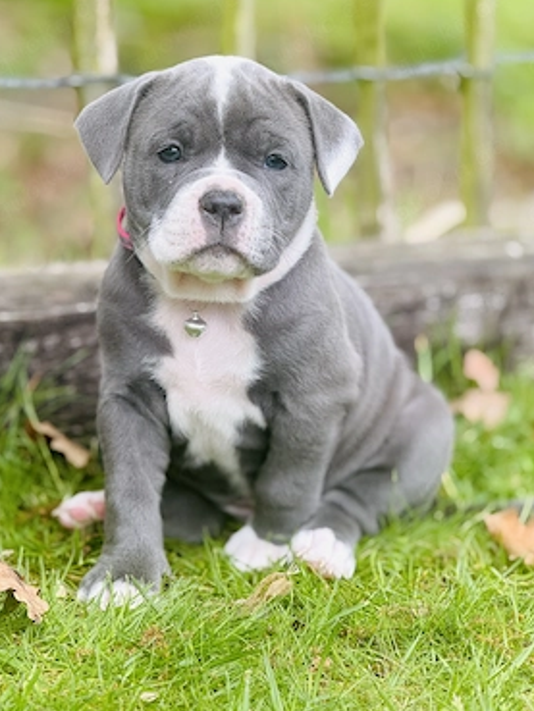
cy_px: 356
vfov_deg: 15.2
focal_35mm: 130
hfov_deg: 11.4
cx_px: 253
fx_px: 2672
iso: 64
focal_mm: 15.66
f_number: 2.8
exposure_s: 1/99
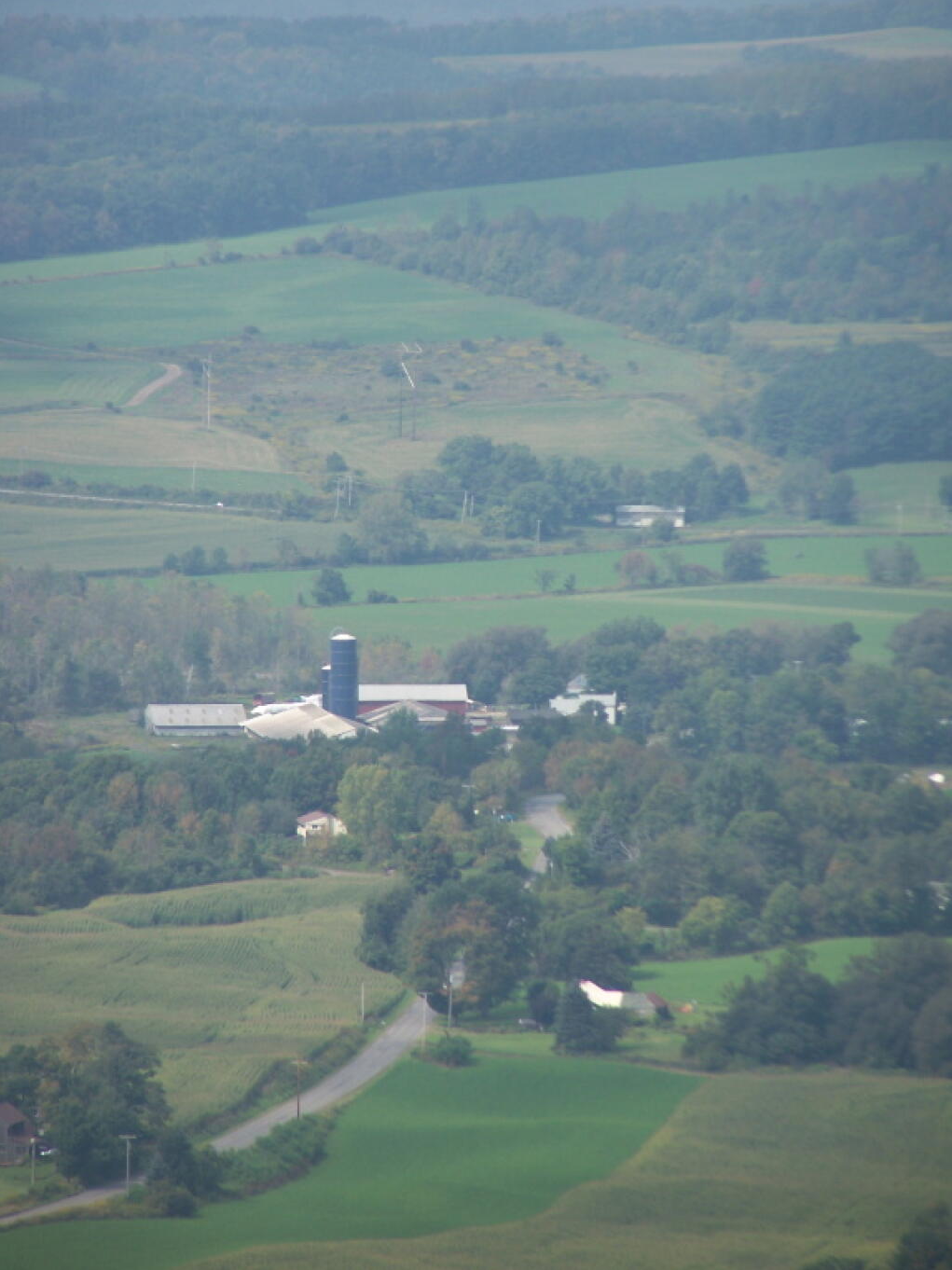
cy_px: 635
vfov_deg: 5.2
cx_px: 476
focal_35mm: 381
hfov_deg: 3.9
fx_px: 13975
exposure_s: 1/1000
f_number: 3.7
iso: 80
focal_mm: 63
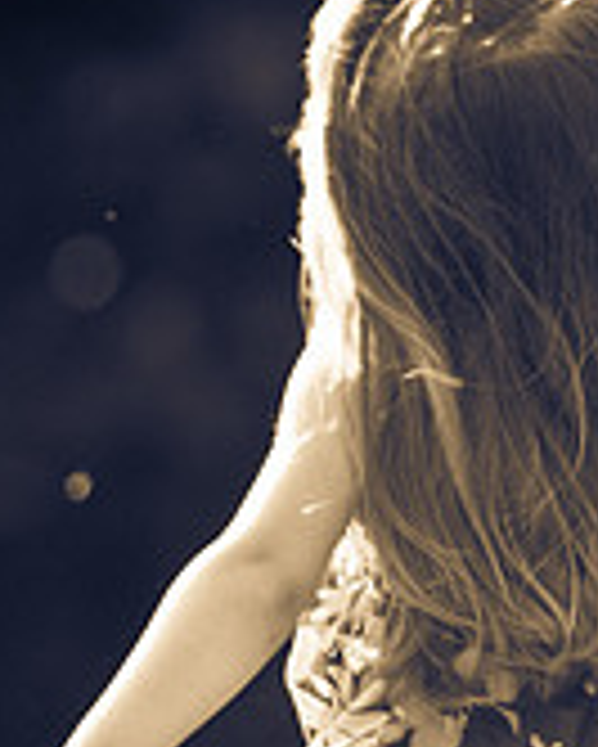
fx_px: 15633
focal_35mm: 707
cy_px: 621
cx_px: 506
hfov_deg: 2.2
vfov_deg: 2.7
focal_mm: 185
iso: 250
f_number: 3.5
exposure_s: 1/320
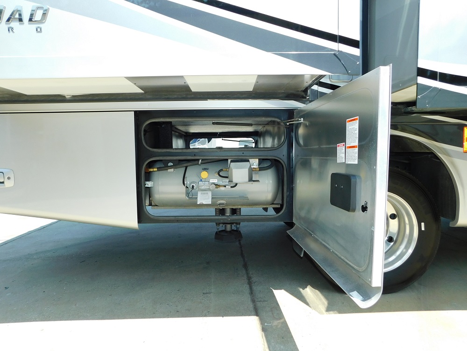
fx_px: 310
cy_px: 176
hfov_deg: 73.9
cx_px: 234
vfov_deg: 58.9
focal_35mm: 23
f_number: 3
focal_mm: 4
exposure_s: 1/500
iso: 125
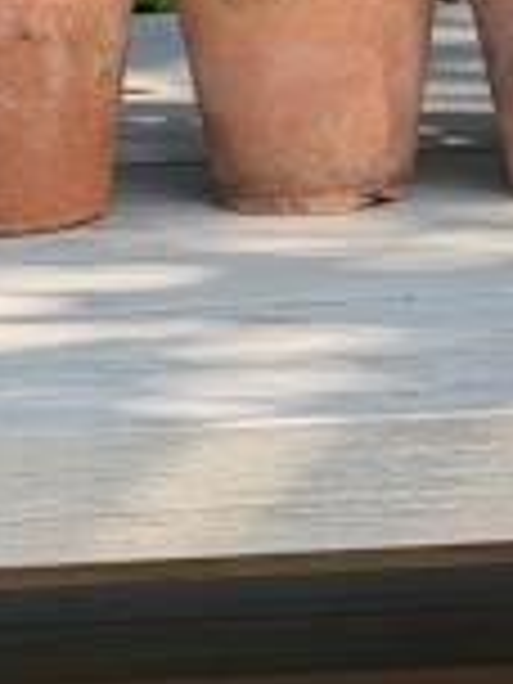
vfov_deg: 6.3
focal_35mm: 309
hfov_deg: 4.7
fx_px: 6106
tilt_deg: -2.1
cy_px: -641
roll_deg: +2.8
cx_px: 952
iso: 64
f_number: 1.78
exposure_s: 1/545
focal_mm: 6.76
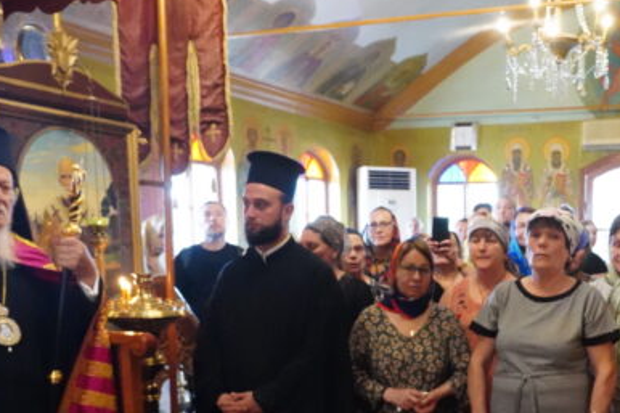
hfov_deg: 41.4
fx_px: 792
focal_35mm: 46
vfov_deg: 28.3
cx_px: 471
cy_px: 359
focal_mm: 24
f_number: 5.6
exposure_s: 1/80
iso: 20000
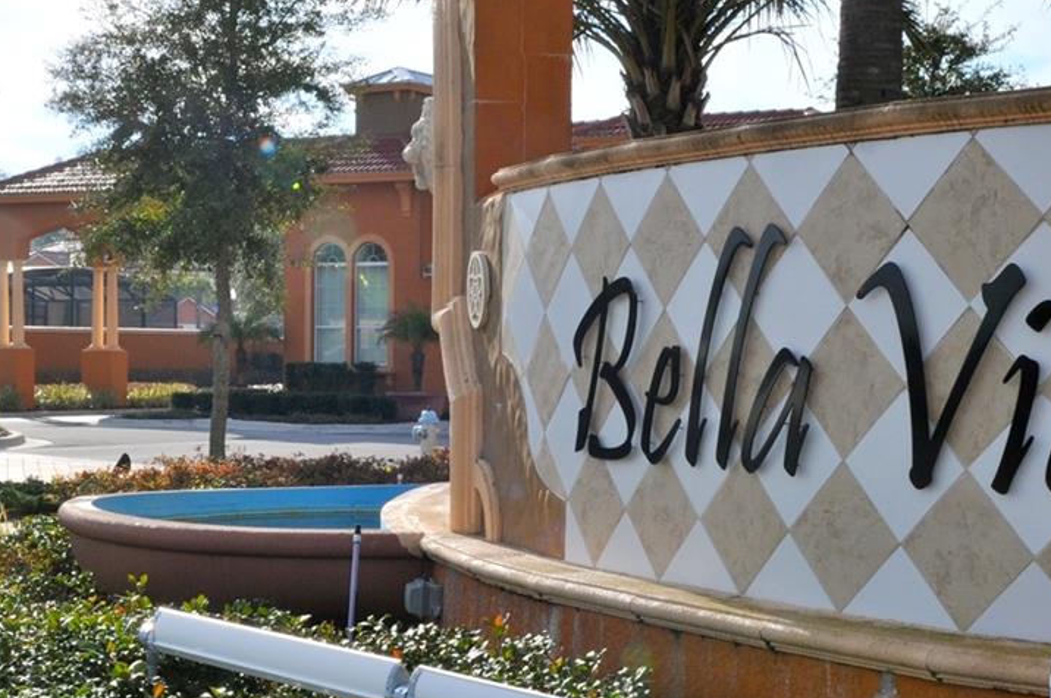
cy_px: 389
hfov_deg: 30.1
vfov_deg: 20.3
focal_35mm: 67
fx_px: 1954
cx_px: 455
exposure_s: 1/160
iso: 200
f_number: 14
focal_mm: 20
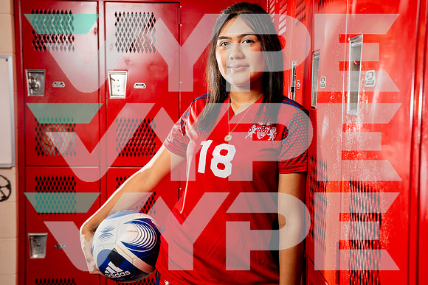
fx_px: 635
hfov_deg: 37.3
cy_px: 142
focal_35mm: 53
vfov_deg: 25.4
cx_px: 211
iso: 400
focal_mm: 51
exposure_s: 1/250
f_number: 7.1
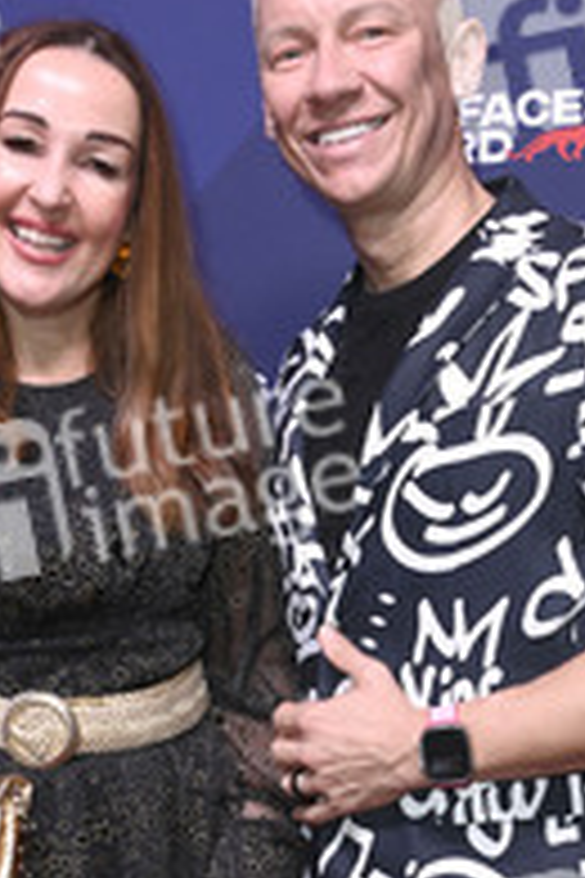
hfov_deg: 17.5
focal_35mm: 78
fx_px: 1901
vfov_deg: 25.5
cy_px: 711
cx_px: 261
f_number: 5.6
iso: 1000
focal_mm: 38
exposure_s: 1/250
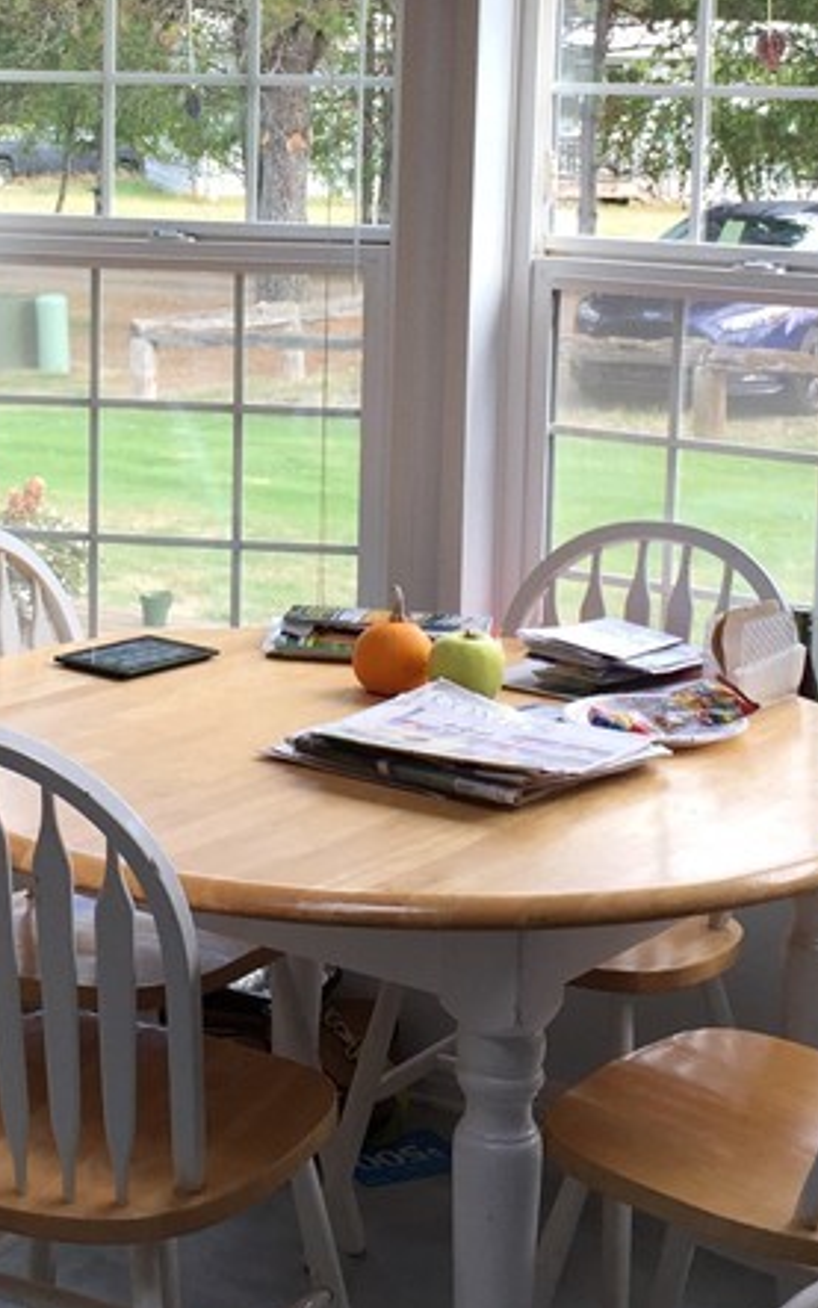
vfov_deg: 28.7
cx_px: 201
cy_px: 402
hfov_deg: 18.2
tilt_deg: -6.4
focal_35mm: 71
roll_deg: -1.1
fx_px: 2532
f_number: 2.2
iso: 40
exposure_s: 1/120
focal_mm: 4.15
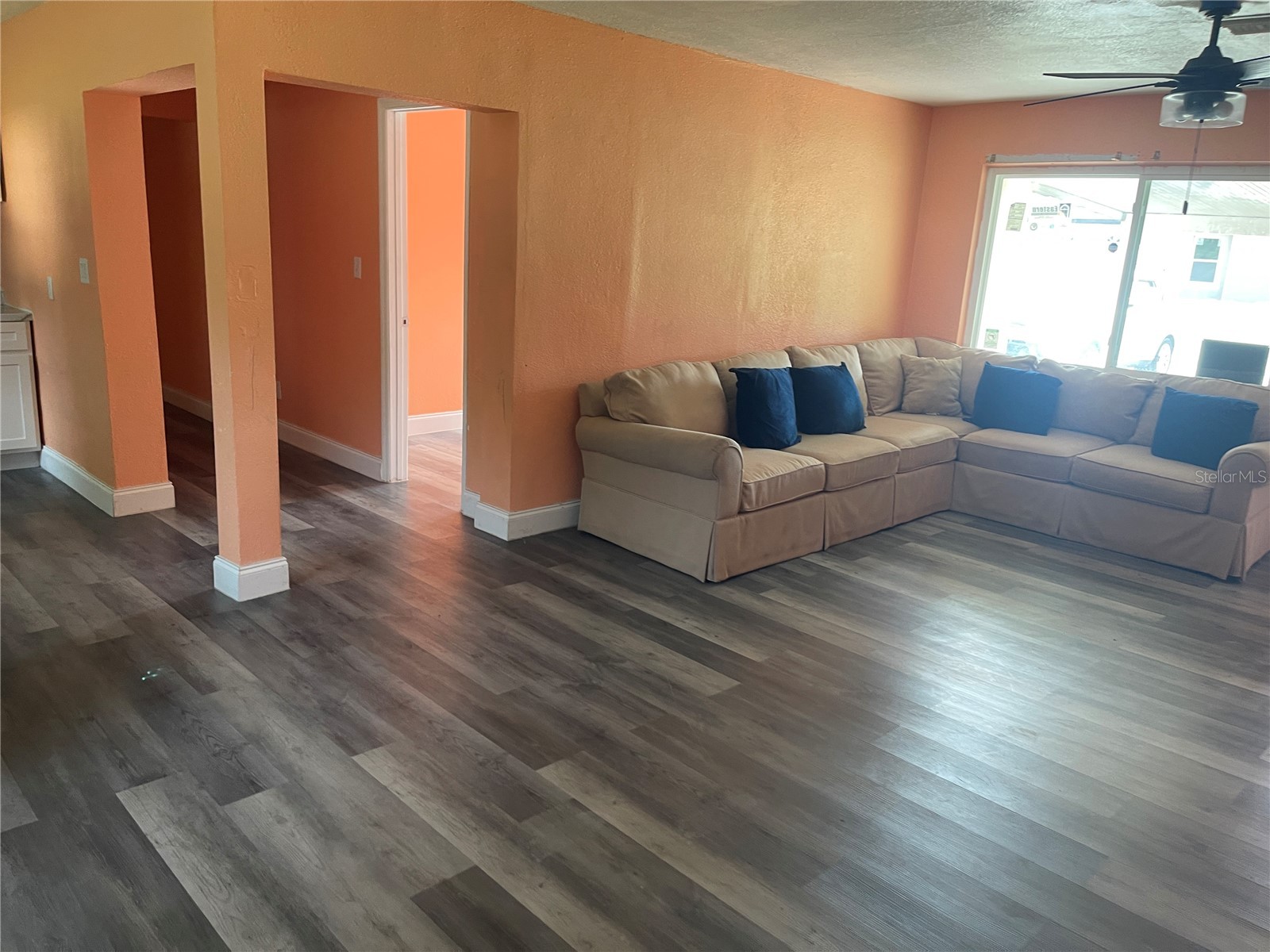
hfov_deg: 69.4
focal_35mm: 25
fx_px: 917
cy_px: 476
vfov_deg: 54.9
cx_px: 635
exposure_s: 1/76
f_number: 1.6
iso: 125
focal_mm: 5.1
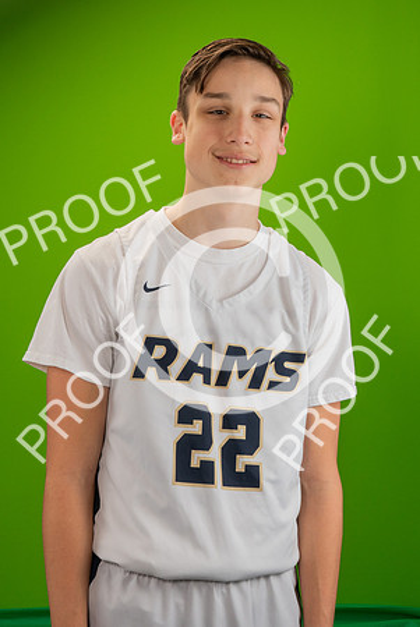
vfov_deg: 30.9
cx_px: 235
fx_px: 1136
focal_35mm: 65
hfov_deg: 20.9
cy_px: 304
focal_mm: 42
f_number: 20
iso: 800
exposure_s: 1/60
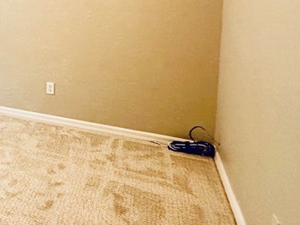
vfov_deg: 33.8
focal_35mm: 40
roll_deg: +1.8
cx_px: -73
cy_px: 18
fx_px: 347
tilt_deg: -5.9
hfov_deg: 35.2
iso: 160
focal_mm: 2.22
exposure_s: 1/60
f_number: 2.2
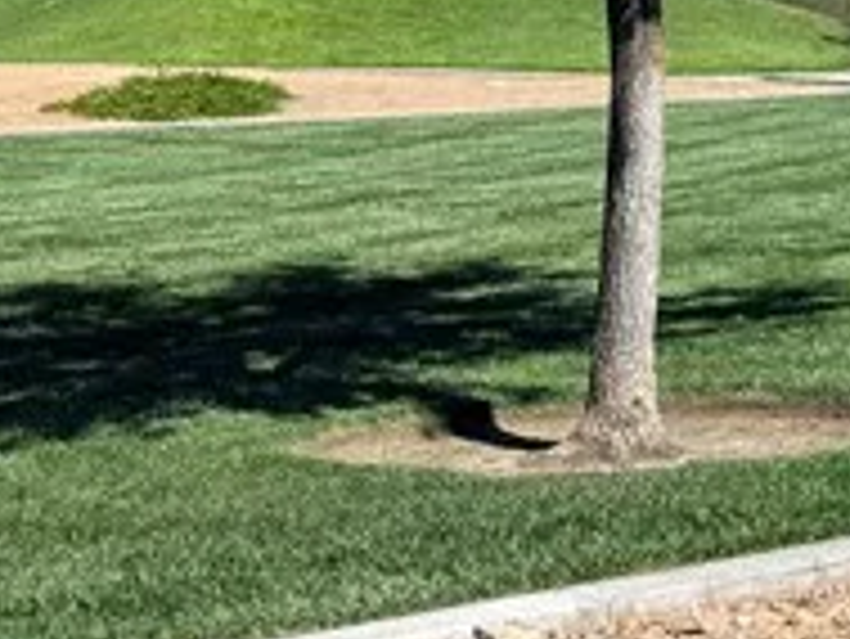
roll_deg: -0.5
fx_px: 3194
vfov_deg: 10.9
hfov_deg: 12.6
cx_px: 1889
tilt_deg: +8.2
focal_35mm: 130
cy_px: -392
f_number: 1.78
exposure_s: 1/4405
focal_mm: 6.76
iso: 80
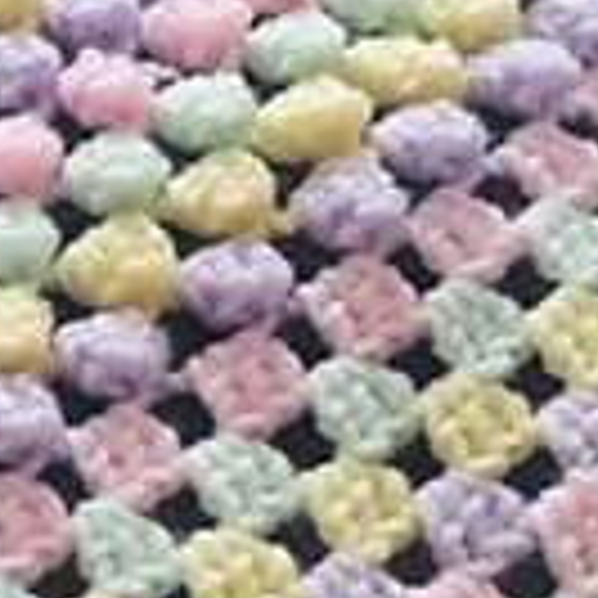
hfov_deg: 13.0
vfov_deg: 14.1
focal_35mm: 123
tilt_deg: -51.9
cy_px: 445
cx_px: -432
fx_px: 2404
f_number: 2.2
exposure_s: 1/33
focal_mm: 4.15
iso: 125
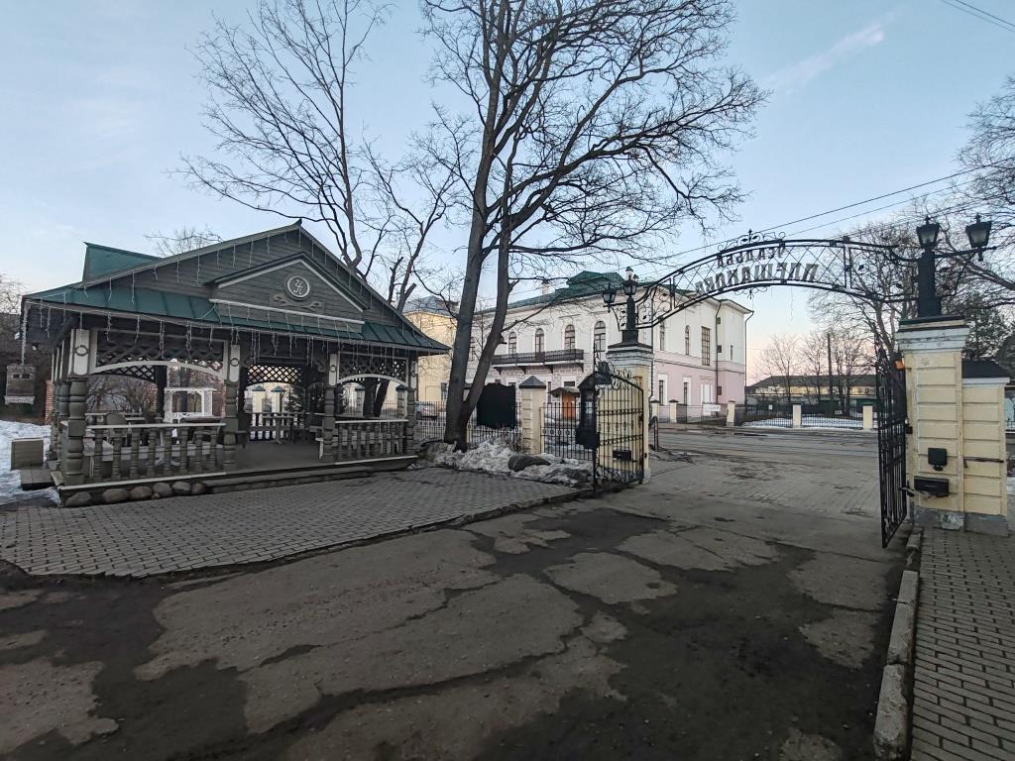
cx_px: 508
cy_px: 380
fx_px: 469
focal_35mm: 16
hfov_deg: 94.5
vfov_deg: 78.1
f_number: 2.2
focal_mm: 1.96
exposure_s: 1/100
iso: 80
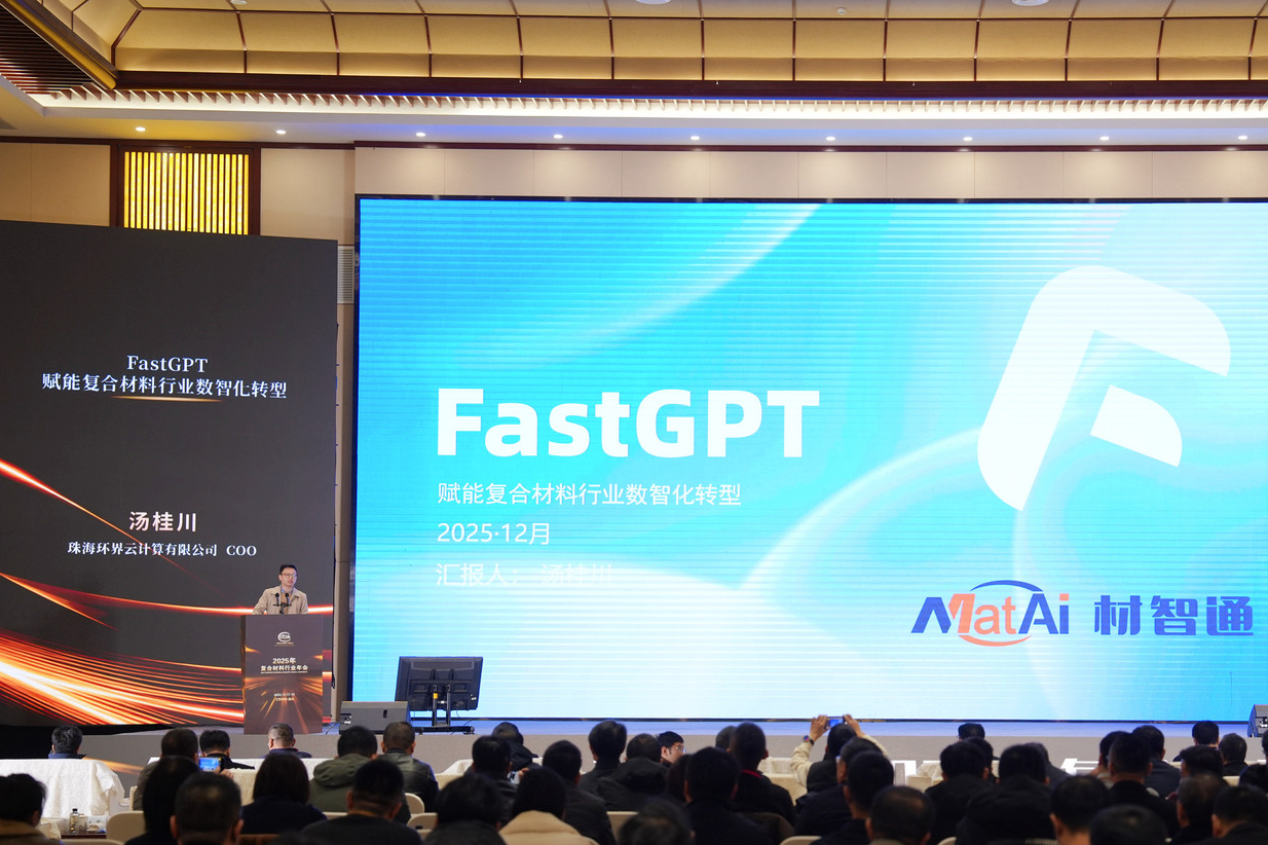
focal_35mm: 70
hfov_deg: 28.7
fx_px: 2465
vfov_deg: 19.4
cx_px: 811
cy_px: 506
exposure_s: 1/200
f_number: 2.8
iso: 640
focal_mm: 54
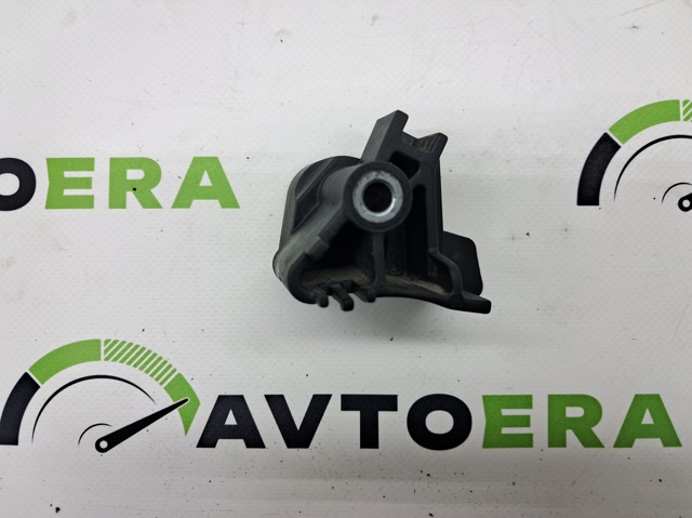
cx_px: 346
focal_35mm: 27
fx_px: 539
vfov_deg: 51.3
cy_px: 259
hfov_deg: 65.4
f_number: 1.8
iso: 50
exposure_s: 1/50
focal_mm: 4
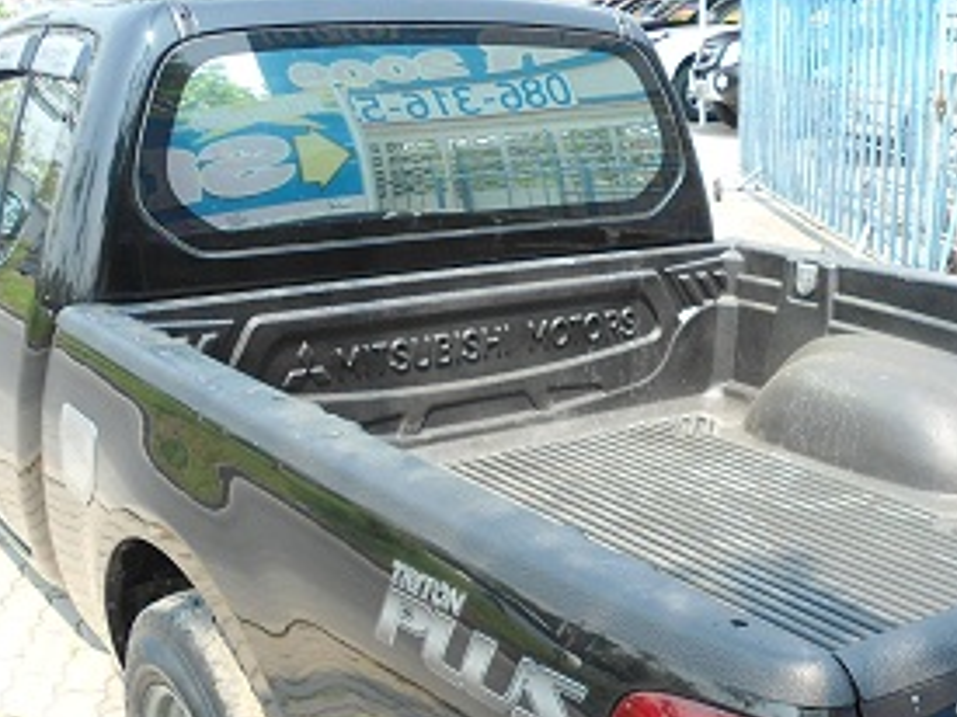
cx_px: 715
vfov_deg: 28.9
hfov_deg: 38.0
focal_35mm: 49
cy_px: 590
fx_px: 1354
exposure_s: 1/250
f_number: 2.8
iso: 80
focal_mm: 4.7
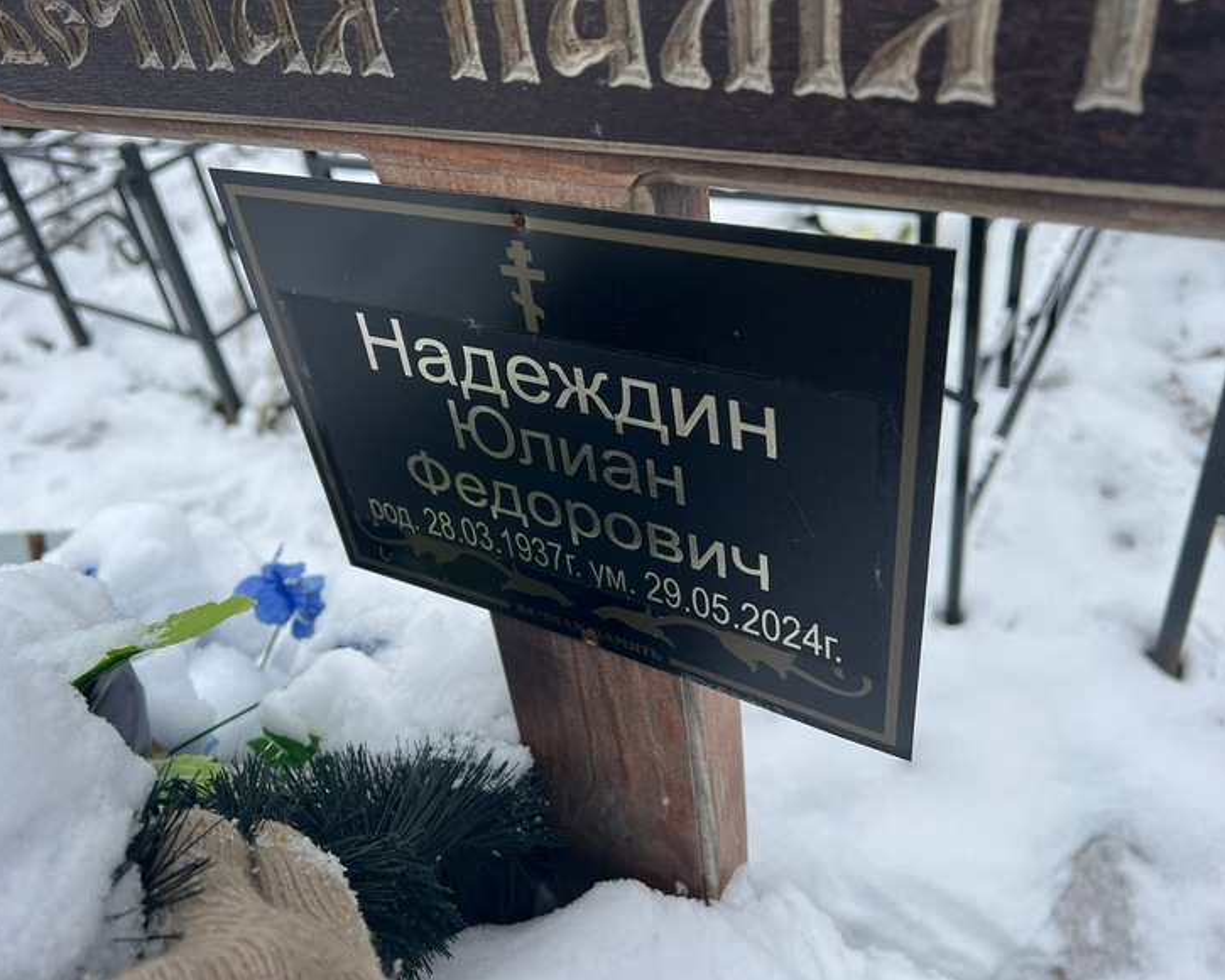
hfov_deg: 62.1
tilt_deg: -35.5
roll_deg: +9.6
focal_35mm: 28
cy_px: 476
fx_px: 1015
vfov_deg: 51.5
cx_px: 558
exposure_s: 1/399
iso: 50
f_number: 1.5
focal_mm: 5.7
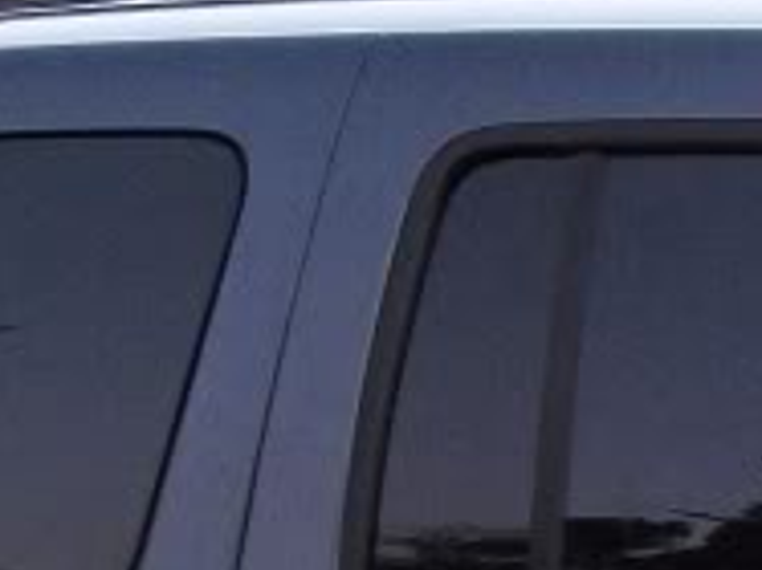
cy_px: 570
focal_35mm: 154
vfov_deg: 9.6
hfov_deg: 12.5
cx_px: 970
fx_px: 3388
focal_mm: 6
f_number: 2.7
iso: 240
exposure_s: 1/8
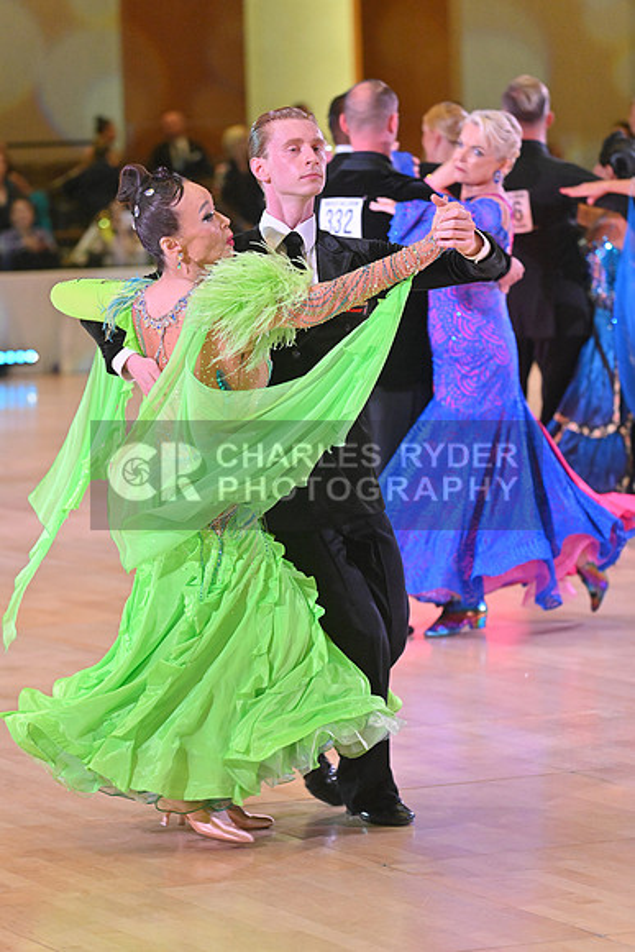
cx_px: 318
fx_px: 4098
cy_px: 476
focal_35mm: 155
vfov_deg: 13.2
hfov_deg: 8.9
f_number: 5
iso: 4000
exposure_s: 1/400
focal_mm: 155
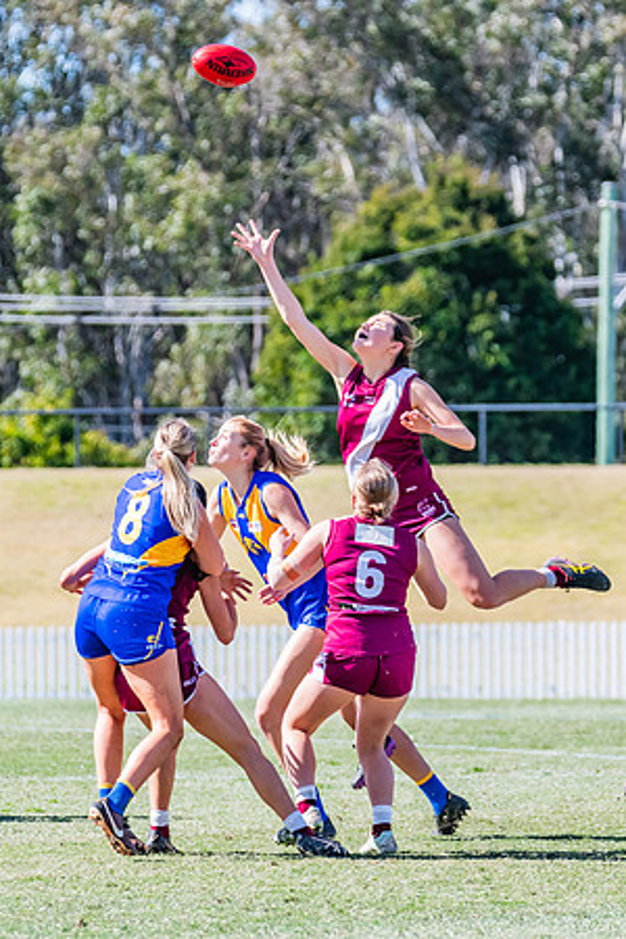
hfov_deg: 3.3
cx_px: 336
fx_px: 10796
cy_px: 477
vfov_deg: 5.0
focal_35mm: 414
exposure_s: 1/1600
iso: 800
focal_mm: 250
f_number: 7.1
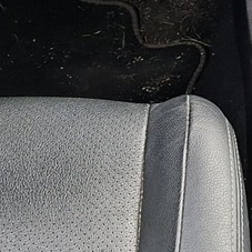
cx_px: 392
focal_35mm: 129
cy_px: -152
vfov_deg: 12.7
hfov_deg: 12.7
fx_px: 1062
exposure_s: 1/100
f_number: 1.8
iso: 64
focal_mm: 5.54
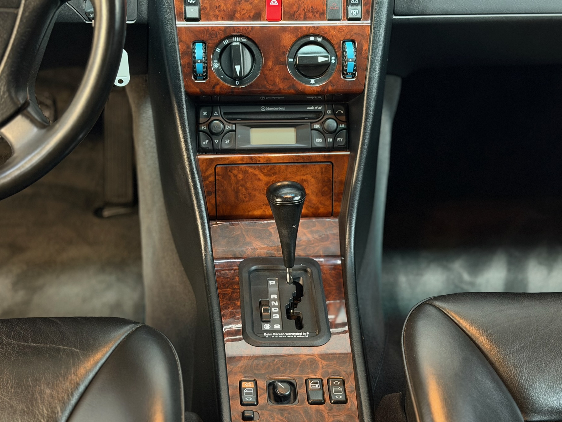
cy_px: 218
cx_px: 289
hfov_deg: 35.5
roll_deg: -2.5
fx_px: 877
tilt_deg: -35.9
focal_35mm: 54
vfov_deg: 27.0
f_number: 1.78
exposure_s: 1/20
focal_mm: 6.76
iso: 640
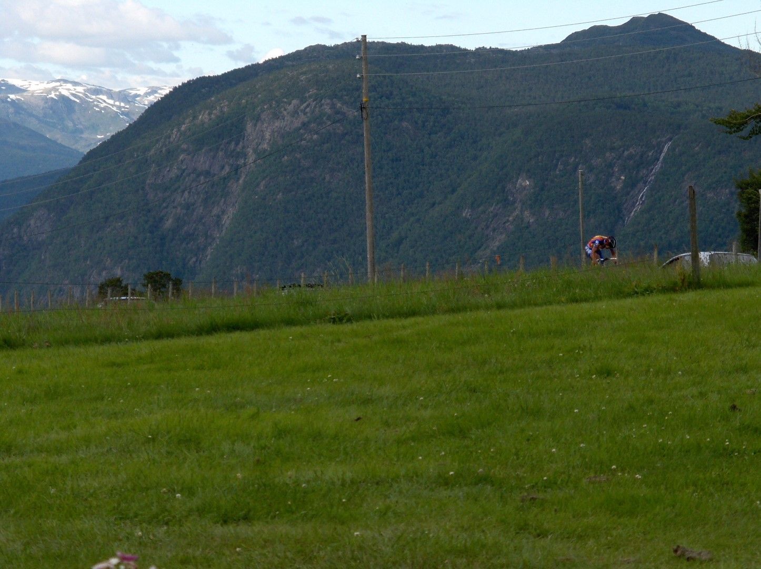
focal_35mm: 141
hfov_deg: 14.0
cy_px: 284
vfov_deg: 10.5
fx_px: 3095
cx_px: 380
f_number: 4.7
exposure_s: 1/357
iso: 149
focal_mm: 29
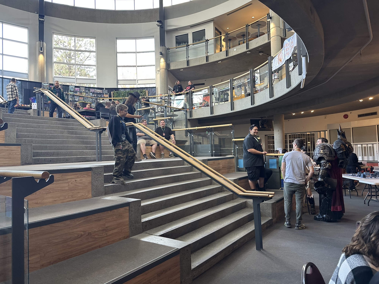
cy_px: 142
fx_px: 263
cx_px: 190
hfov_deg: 71.6
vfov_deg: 56.8
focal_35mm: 24
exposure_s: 1/60
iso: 160
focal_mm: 6.86
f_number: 1.78
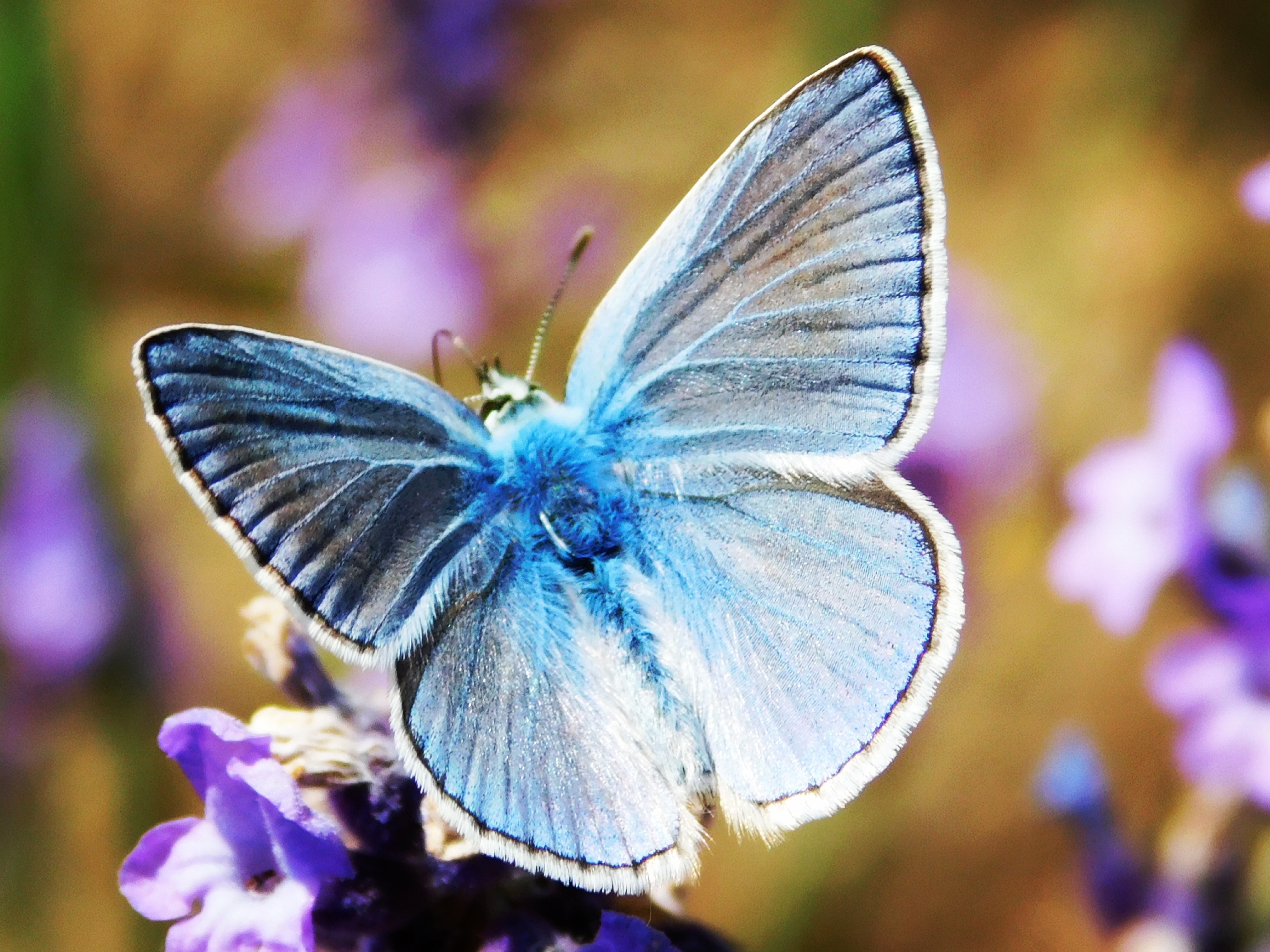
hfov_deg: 14.7
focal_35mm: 134
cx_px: 635
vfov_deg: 11.1
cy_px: 476
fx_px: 4916
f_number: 5
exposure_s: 1/500
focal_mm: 23.7
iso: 125
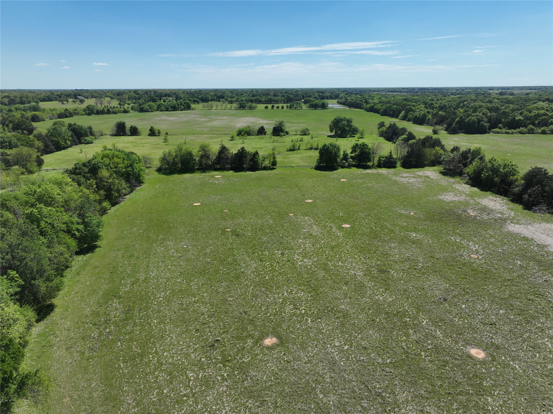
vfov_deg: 56.8
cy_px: 207
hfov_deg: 71.6
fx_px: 383
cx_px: 276
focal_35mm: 24
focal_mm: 12.29
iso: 110
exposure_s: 1/2500
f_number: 2.8
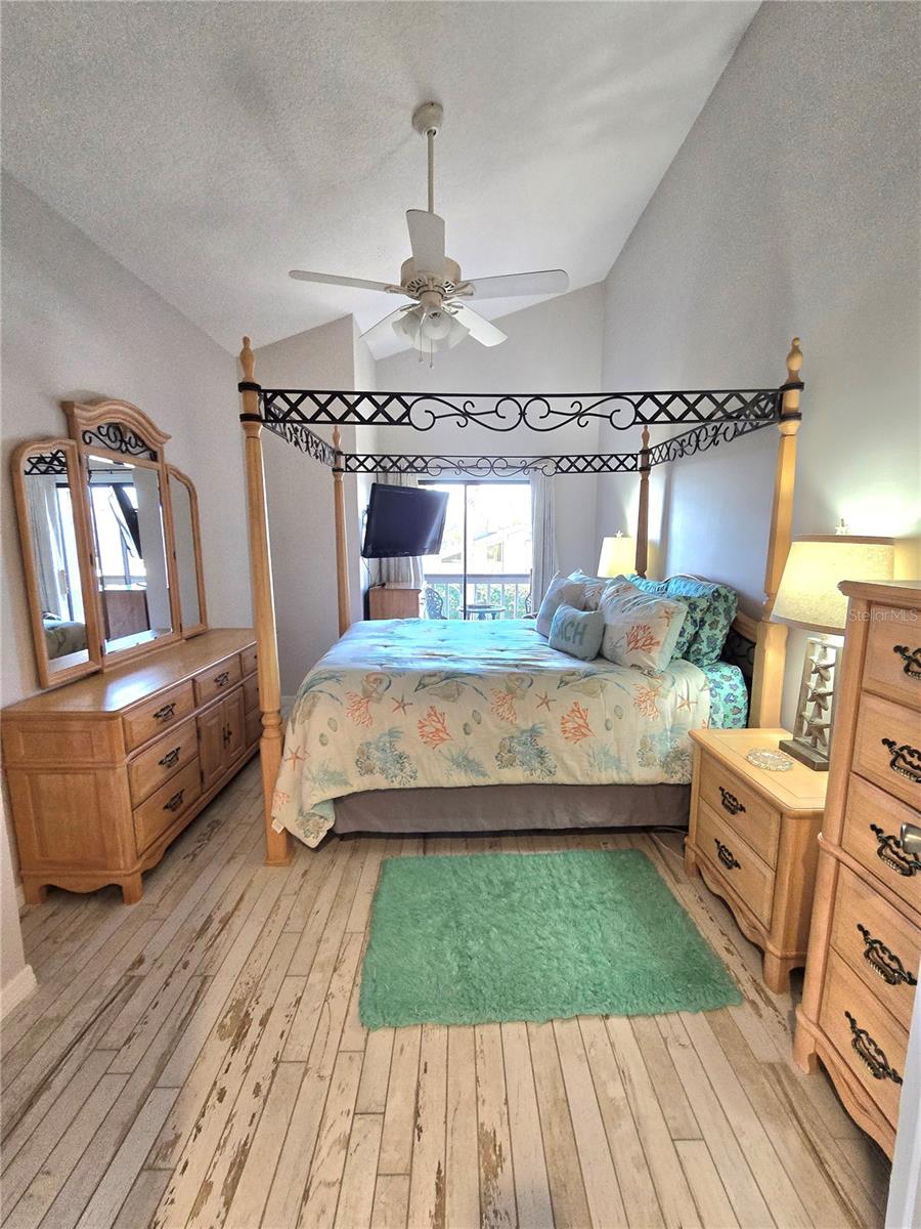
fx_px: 461
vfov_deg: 106.2
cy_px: 614
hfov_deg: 89.9
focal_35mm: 13
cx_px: 460
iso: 250
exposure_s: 1/60.2
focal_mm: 2.2
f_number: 2.2
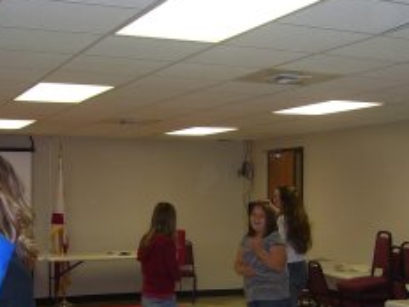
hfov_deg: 29.2
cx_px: 271
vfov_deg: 22.2
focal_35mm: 66
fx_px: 780
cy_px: 208
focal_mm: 5.6
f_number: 2.7
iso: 80
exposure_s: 1/60
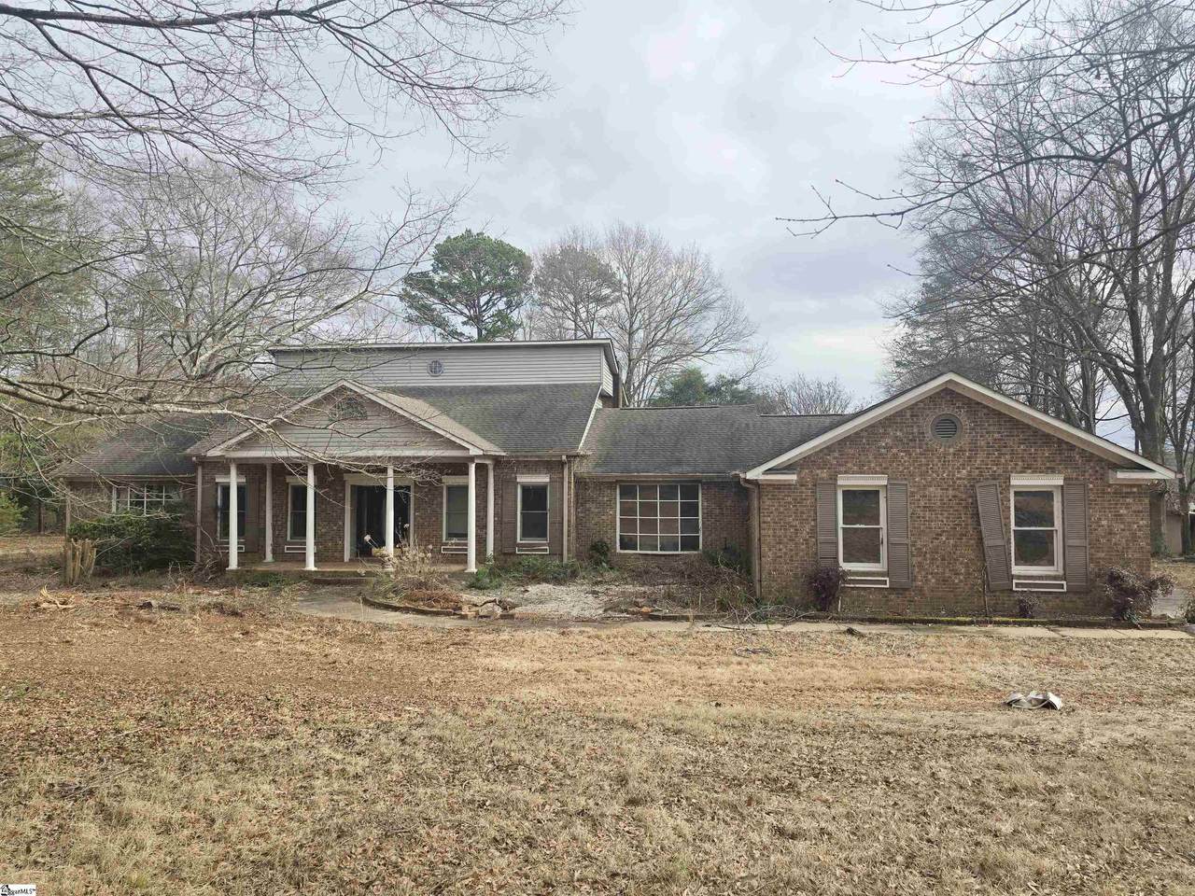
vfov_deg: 58.9
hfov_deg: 73.9
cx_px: 598
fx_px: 794
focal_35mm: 23
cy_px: 448
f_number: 1.7
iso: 12
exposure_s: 1/535
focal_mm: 6.3
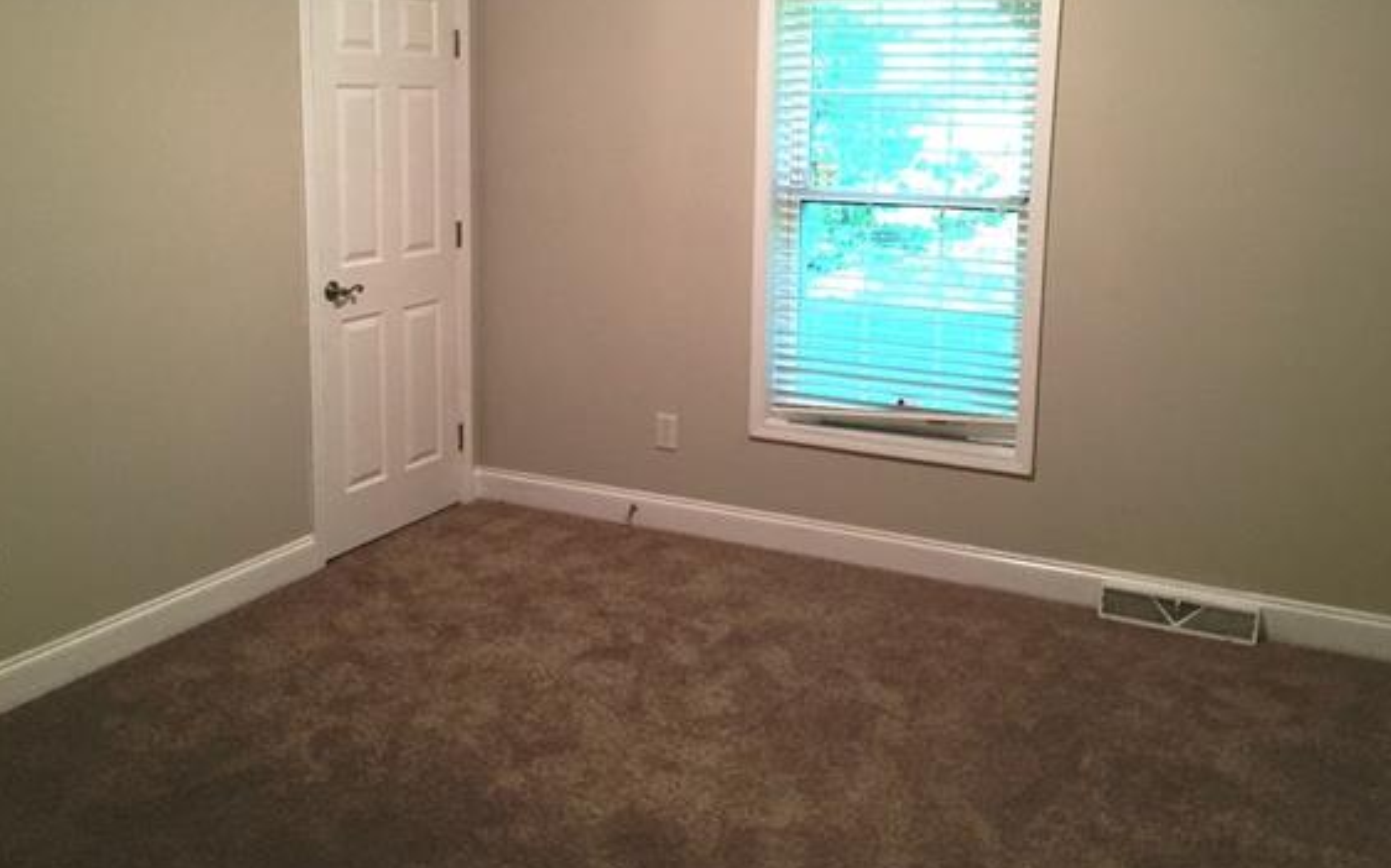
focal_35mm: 35
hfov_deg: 55.3
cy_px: 326
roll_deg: -2.5
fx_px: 1327
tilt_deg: -9.9
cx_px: 686
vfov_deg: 36.1
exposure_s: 1/30
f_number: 2.2
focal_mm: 4.15
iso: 125
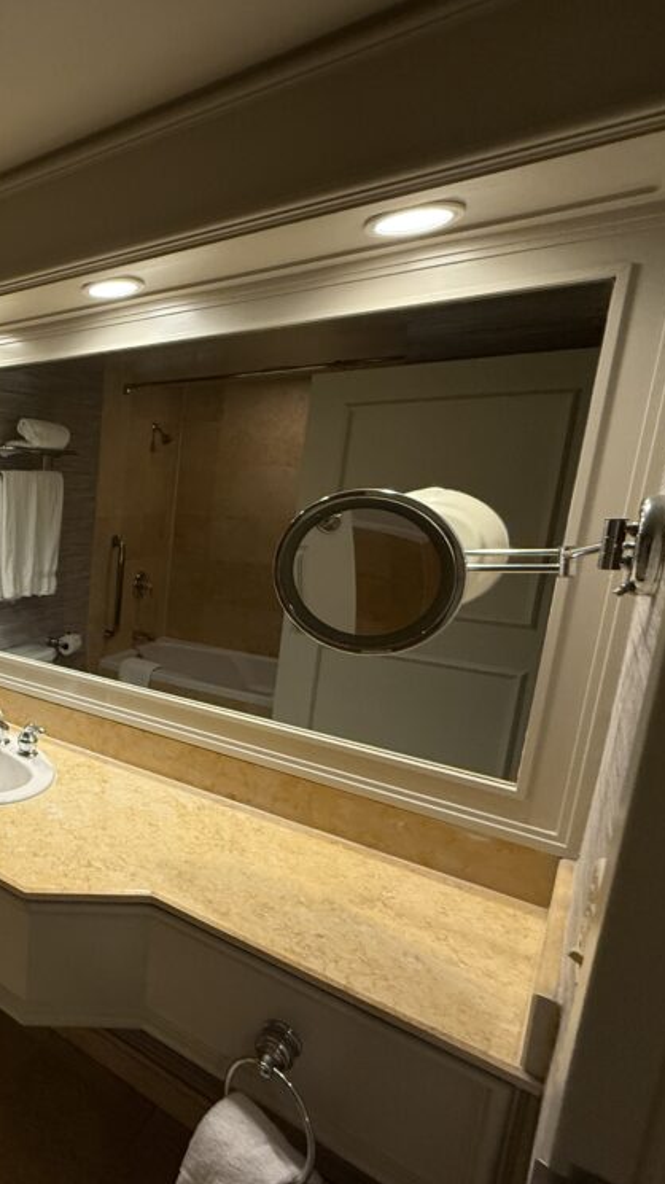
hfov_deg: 41.2
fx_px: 659
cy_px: 598
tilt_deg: -9.3
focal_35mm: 21
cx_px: -89
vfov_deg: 83.9
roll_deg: -0.3
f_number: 2.2
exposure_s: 1/120
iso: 250
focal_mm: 2.22
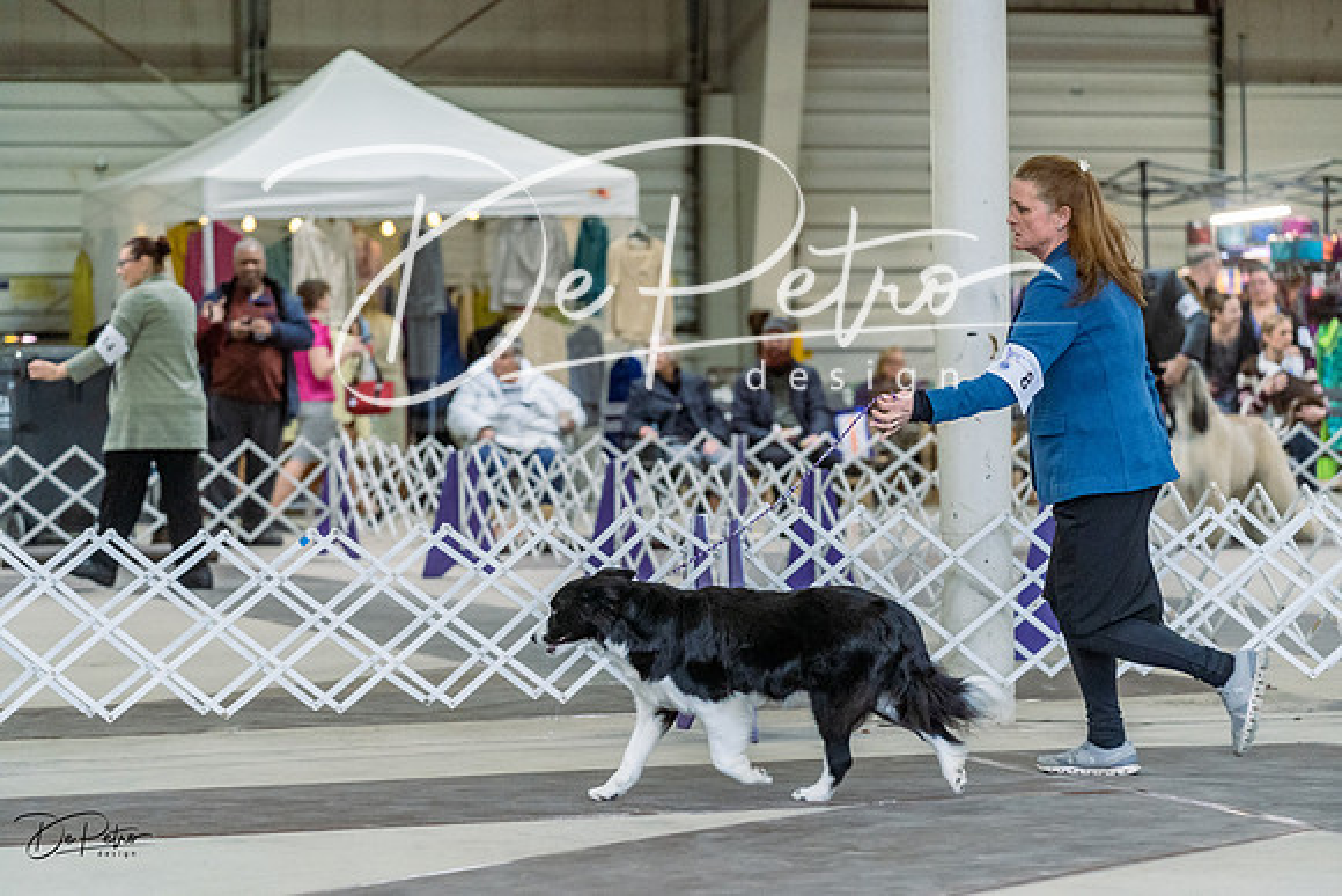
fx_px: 4661
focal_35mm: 125
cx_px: 671
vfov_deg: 11.0
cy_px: 448
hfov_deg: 16.4
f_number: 4
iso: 6400
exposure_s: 1/400
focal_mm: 125
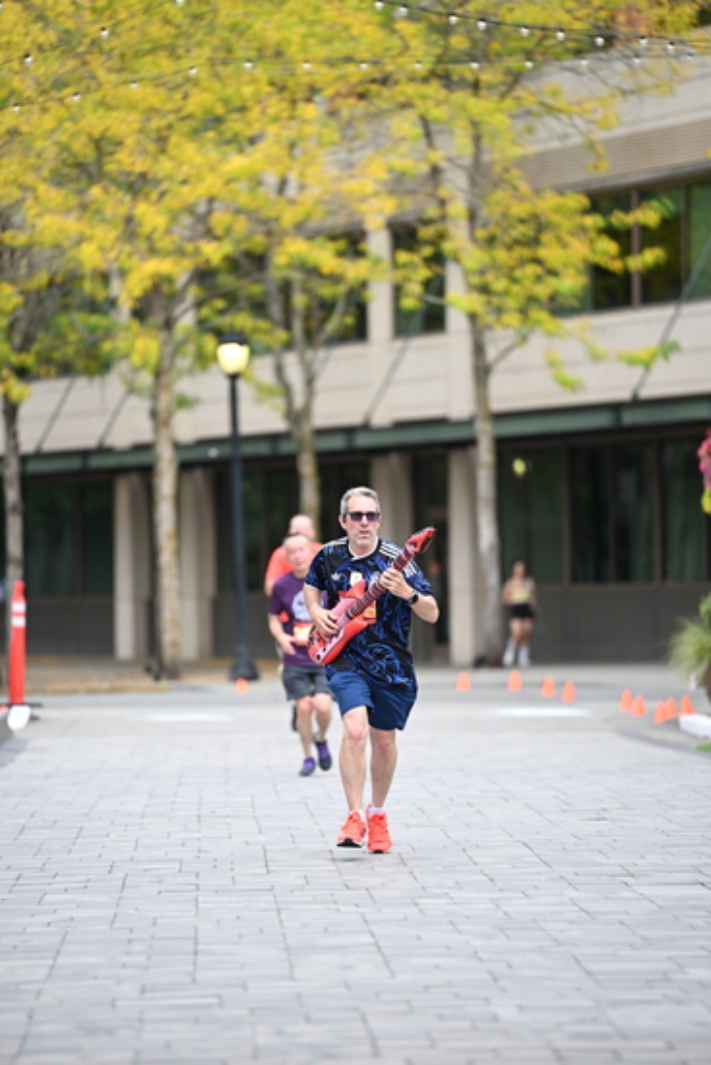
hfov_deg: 6.9
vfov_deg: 10.3
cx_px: 356
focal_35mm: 200
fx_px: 5921
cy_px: 532
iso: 640
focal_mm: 200
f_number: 2.8
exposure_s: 1/1600
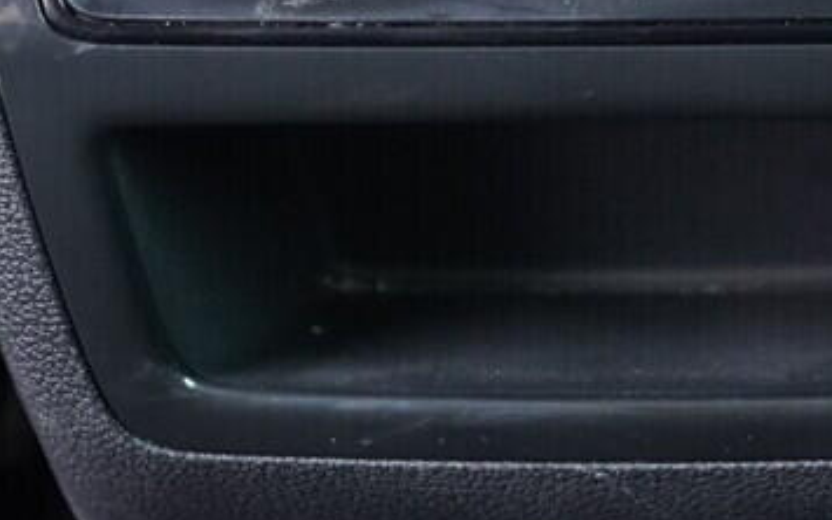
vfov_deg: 8.8
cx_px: 523
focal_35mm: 149
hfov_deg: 14.0
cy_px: 7
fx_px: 3379
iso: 2000
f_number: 2.8
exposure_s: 1/40
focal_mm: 24
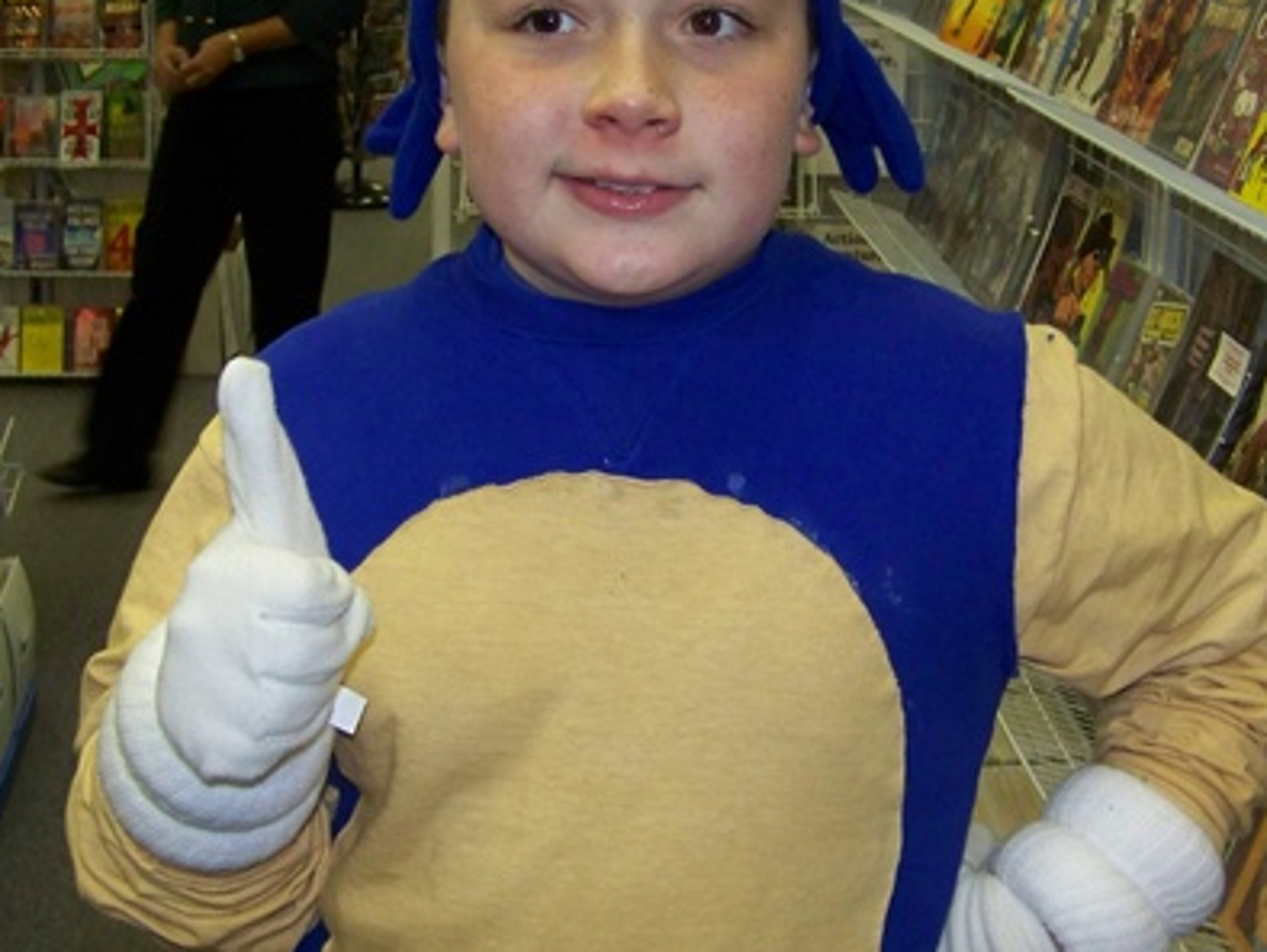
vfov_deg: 26.1
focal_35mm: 56
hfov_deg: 34.3
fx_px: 2051
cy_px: 441
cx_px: 690
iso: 200
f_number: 2.8
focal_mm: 5.85
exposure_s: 1/30
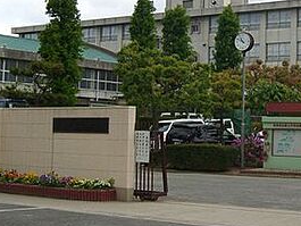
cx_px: 218
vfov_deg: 17.1
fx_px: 748
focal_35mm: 86
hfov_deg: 22.6
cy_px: 67
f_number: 8
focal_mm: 7.9
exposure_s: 1/160
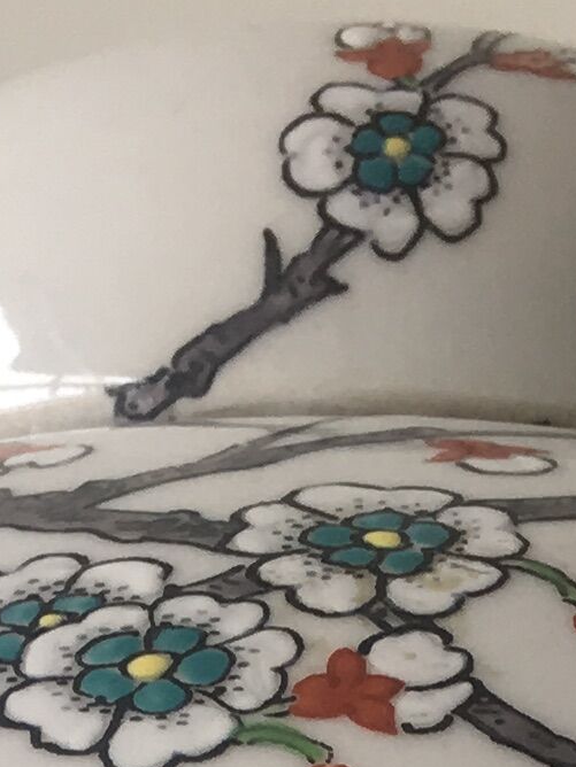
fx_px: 3883
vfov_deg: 9.4
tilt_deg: -3.8
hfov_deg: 8.5
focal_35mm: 175
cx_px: 267
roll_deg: -0.6
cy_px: 2122
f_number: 2.2
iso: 25
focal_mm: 4.15
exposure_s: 1/50
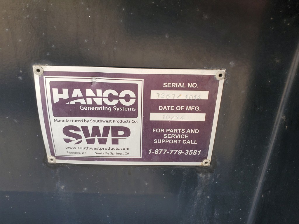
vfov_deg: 53.1
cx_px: 150
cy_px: 112
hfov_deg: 67.3
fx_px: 225
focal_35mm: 26
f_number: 2.4
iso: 64
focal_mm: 4.3
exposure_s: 1/120
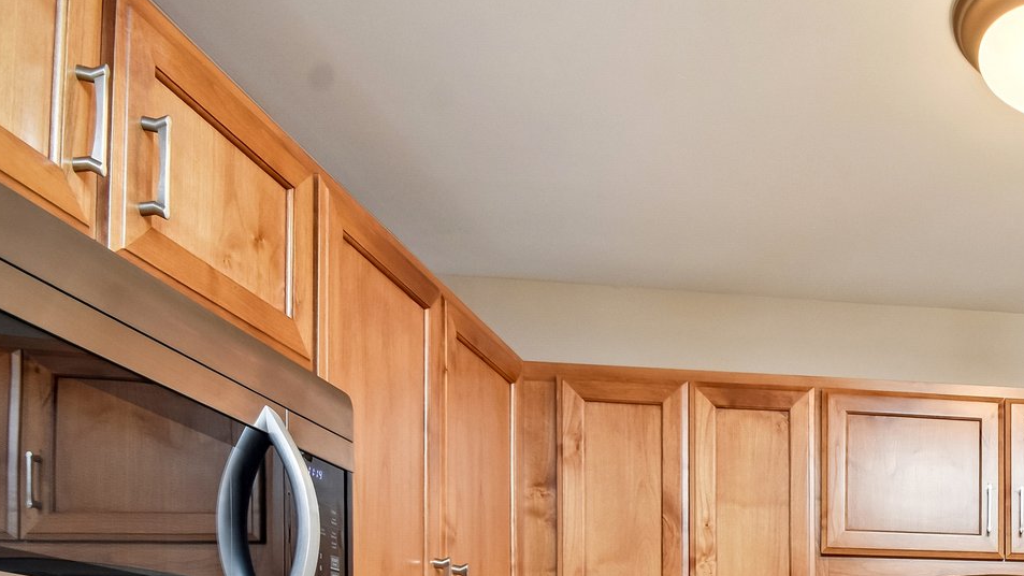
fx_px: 1008
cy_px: 727
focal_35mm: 37
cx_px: 1091
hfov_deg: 43.5
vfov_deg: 27.3
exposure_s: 1/10
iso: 500
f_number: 8
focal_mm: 11
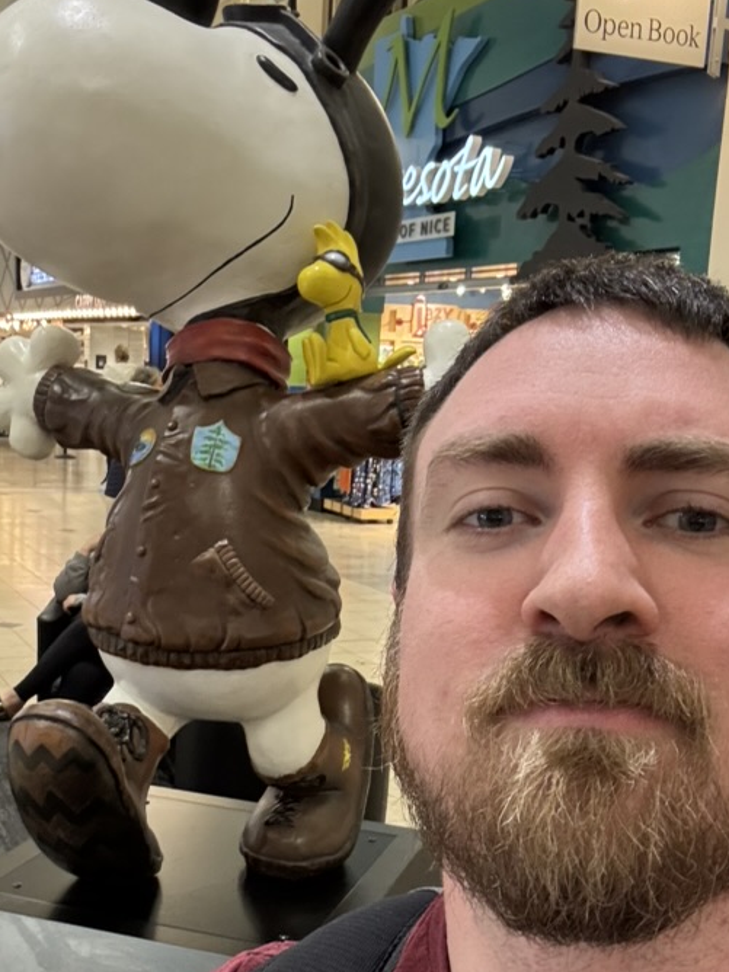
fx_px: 1292
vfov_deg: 40.9
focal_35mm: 46
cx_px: 303
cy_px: 611
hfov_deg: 31.5
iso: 250
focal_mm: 2.69
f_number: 1.9
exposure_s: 1/40
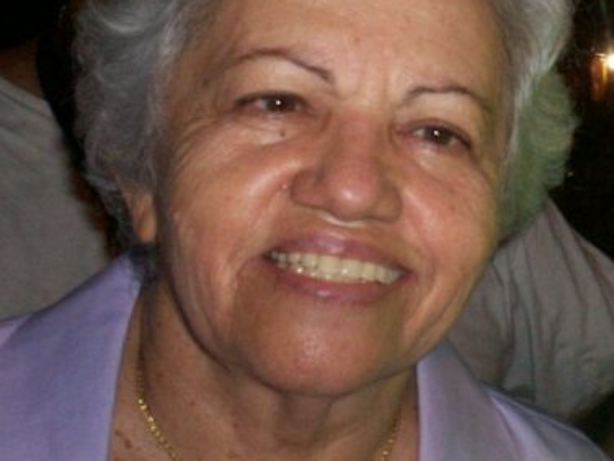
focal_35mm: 98
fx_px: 1738
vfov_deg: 14.9
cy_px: 38
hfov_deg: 19.4
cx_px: 627
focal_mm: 5.9
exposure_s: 1/64
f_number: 4.5
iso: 140
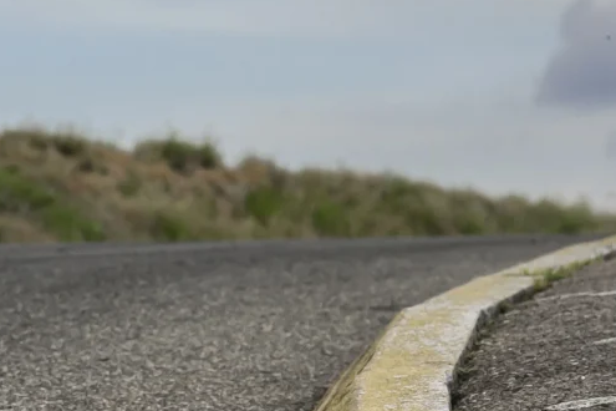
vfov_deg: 3.8
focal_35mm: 362
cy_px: -106
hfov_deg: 5.5
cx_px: -780
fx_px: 6194
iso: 640
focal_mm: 70
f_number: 5.6
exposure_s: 1/640
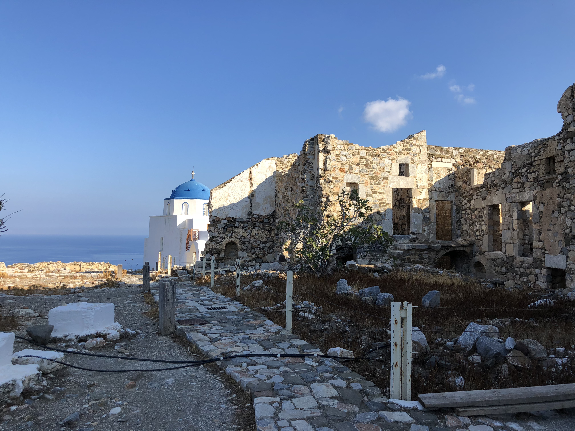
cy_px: 216
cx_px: 288
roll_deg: +0.8
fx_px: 465
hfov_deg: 63.4
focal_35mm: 28
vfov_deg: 49.7
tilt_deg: +3.1
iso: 20
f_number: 1.8
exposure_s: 1/1499
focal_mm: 4
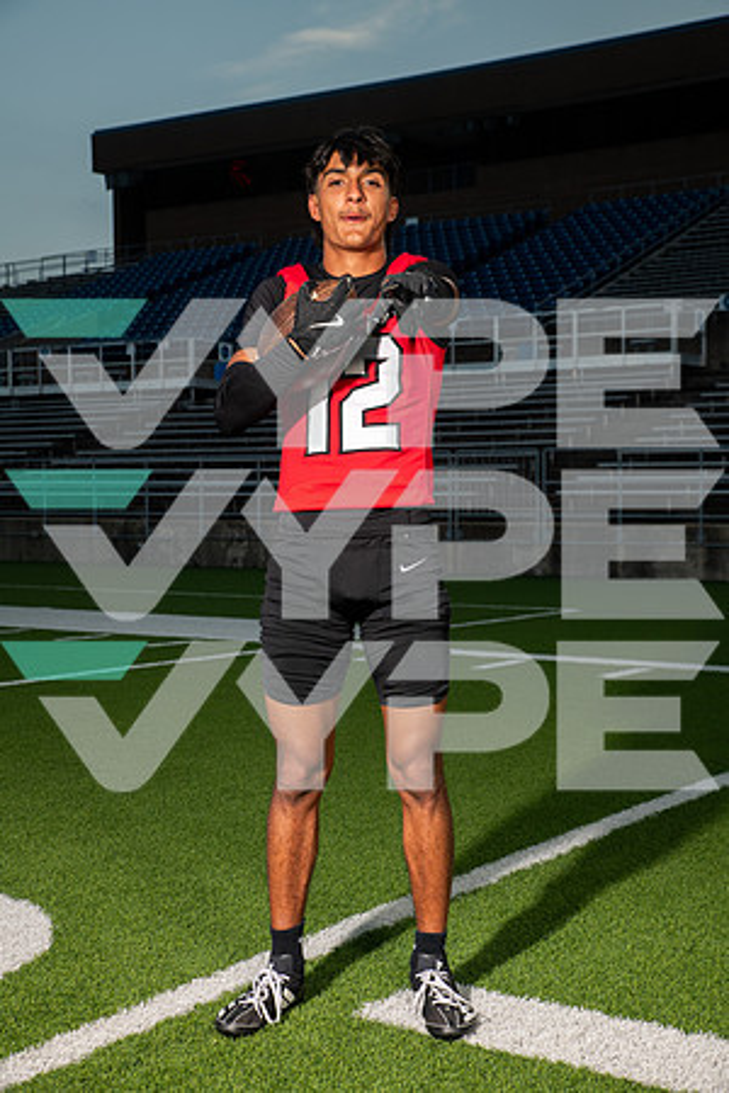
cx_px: 364
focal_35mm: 52
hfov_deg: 26.0
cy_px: 546
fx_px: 1579
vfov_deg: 38.2
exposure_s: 1/320
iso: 200
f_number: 7.1
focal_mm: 52
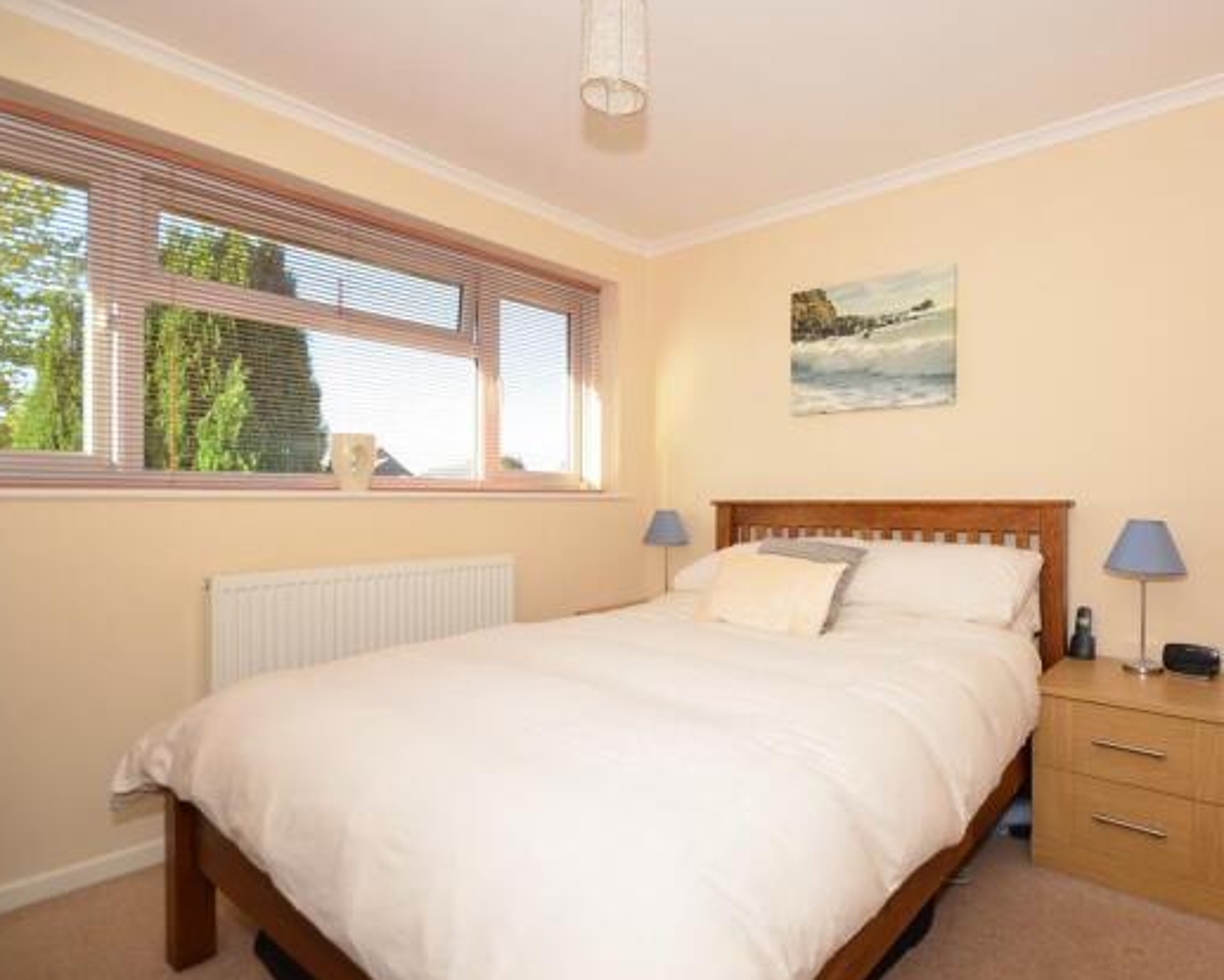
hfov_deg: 80.3
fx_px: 710
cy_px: 492
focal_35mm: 20
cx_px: 750
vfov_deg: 69.2
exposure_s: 1/25
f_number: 10
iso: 200
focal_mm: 11
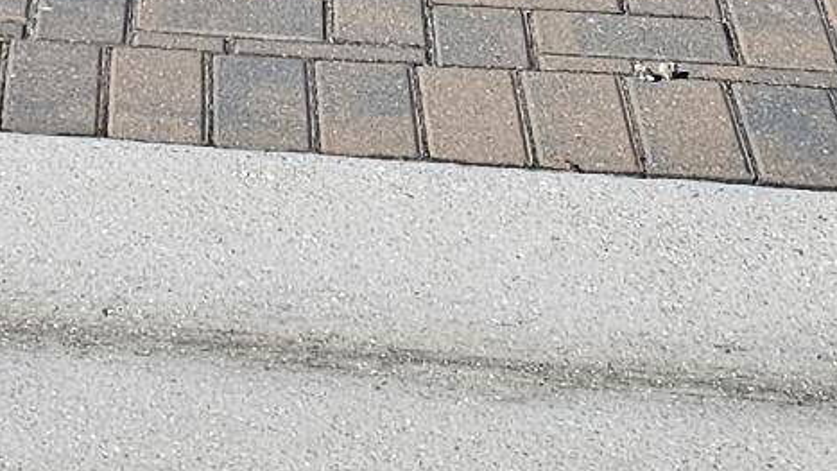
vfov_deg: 6.7
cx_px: -183
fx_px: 3574
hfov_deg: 13.0
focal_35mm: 161
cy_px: -1078
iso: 20
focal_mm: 6.3
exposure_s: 1/2000
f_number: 1.7
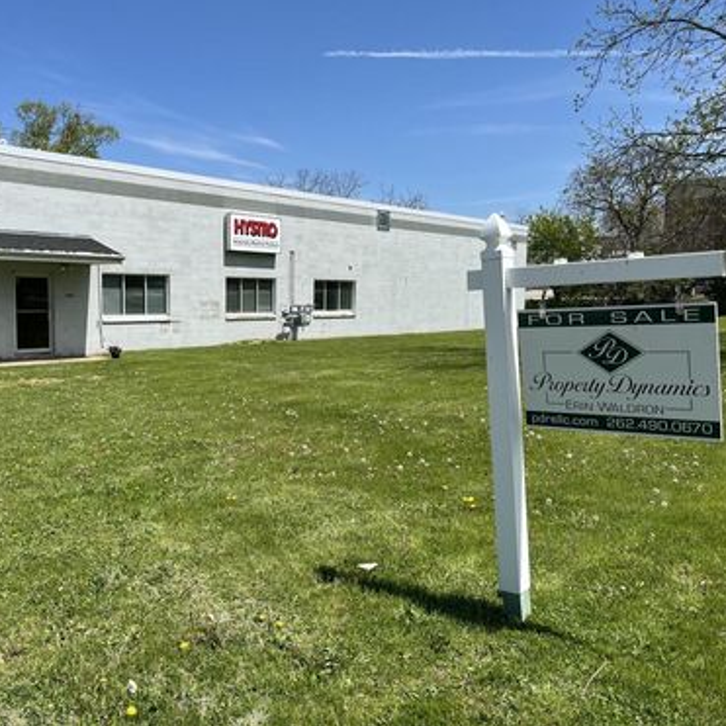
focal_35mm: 31
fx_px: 736
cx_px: 288
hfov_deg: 52.2
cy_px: 363
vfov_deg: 52.5
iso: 50
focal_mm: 5.1
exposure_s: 1/4310
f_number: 1.6
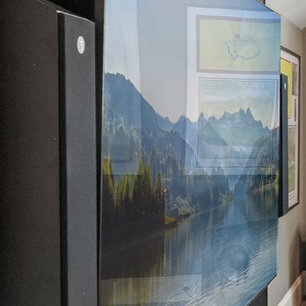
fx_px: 750
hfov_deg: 13.2
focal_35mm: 75
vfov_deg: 23.0
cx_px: 815
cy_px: 122
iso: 400
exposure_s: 1/6
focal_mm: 10
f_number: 8
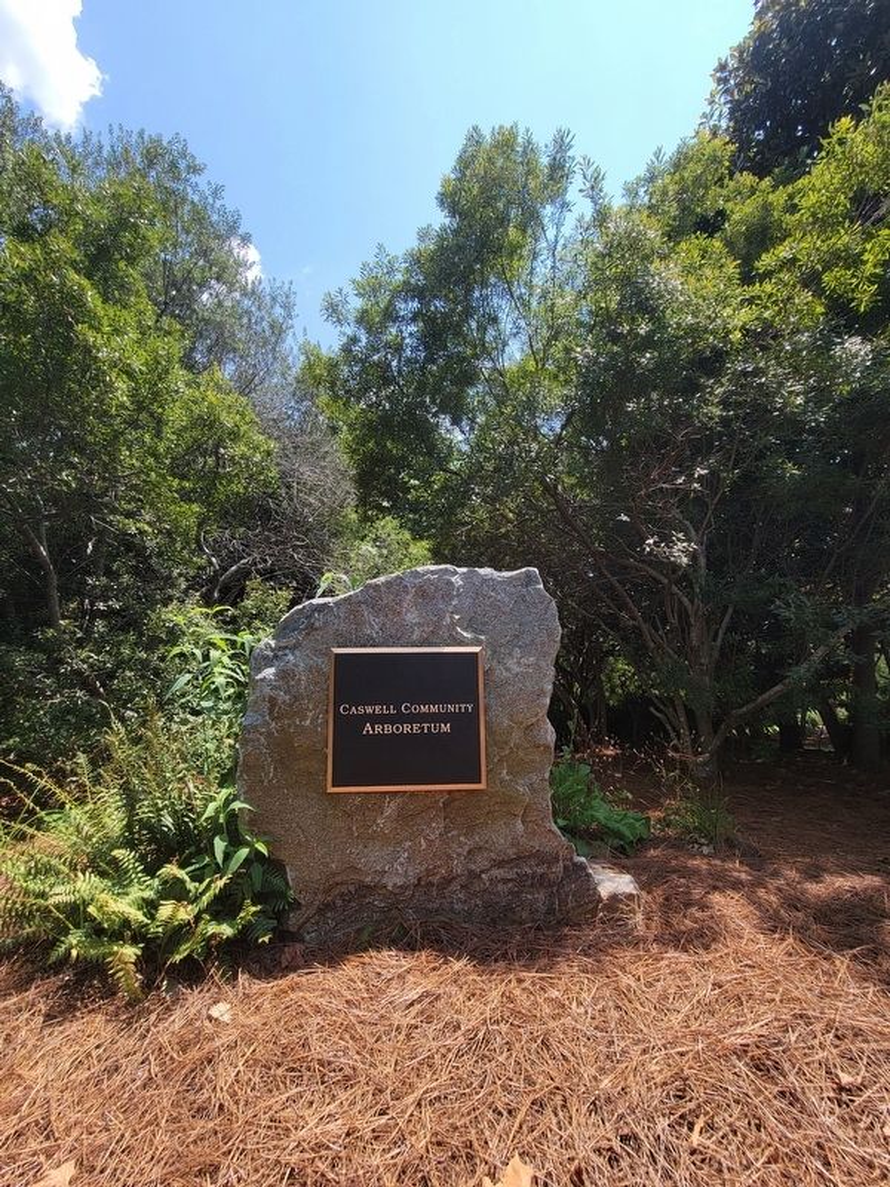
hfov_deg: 89.9
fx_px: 446
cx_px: 445
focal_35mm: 13
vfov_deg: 106.2
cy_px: 594
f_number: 2.2
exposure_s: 1/939
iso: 50
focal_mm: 2.2
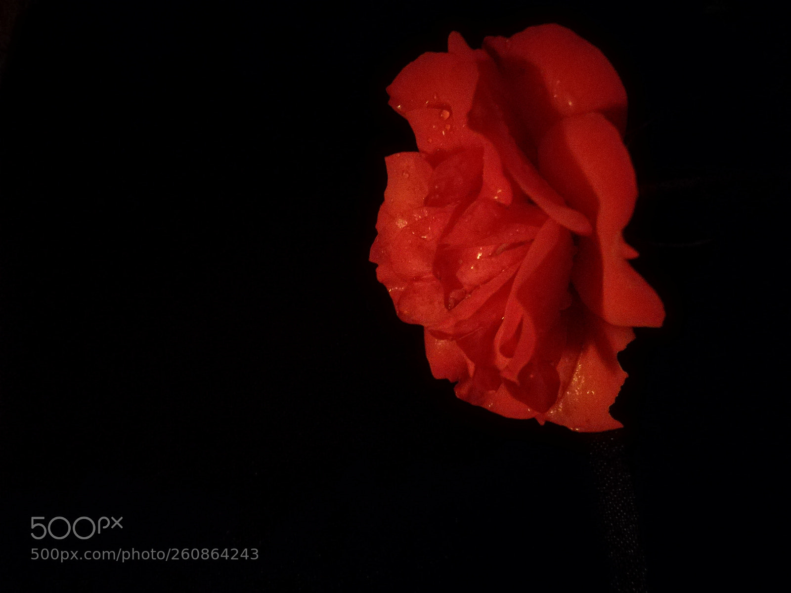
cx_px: 396
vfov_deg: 51.4
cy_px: 296
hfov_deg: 65.3
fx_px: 617
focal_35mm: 27
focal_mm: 3.79
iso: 2500
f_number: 2
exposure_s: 1/12.5
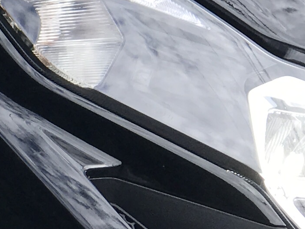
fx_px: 2890
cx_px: -150
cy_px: 149
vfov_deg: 4.5
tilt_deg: +2.1
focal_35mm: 328
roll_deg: +2.6
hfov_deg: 6.0
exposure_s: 1/308
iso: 20
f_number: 2.8
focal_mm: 6.6
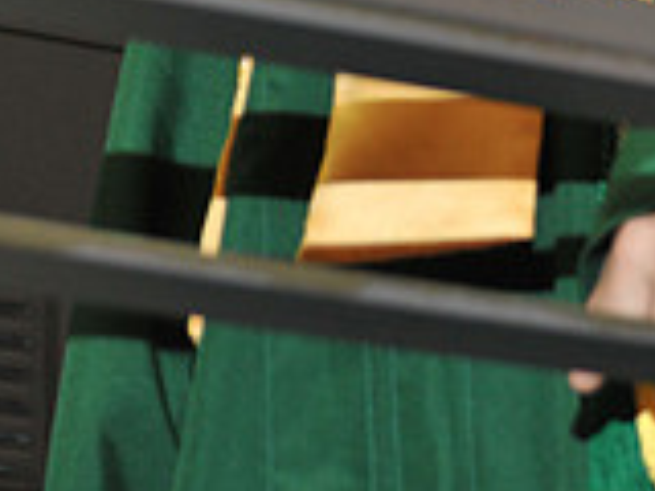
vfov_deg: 4.0
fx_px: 6925
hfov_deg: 5.4
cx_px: 442
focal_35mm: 366
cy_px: -671
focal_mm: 105
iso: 1600
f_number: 6.3
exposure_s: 1/80
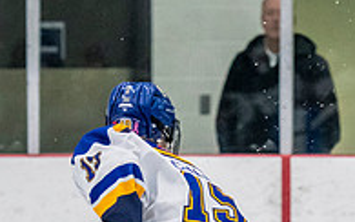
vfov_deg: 2.2
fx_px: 5671
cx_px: 173
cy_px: 374
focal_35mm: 586
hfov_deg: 3.6
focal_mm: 110
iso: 2000
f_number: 3.2
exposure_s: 1/640
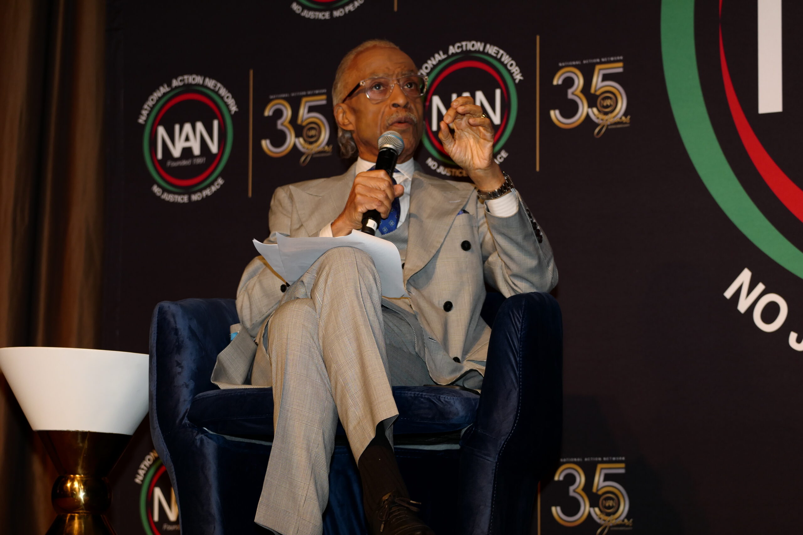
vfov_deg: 10.9
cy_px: 268
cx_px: 402
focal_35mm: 126
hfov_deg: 16.3
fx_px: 2810
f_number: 5.4
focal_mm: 126
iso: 800
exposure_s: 1/50
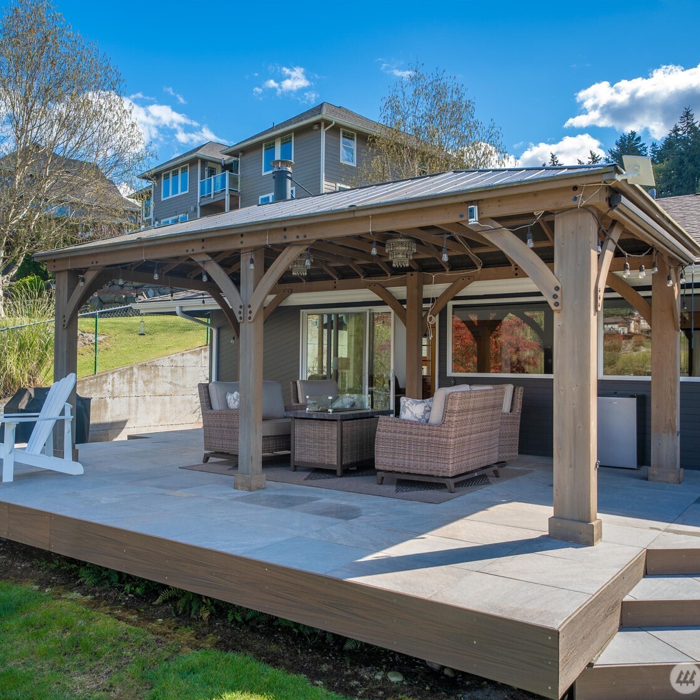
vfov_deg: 52.5
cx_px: 291
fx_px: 709
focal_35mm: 31
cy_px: 347
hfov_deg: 52.3
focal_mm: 24
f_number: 7.1
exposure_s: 1/125
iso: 100
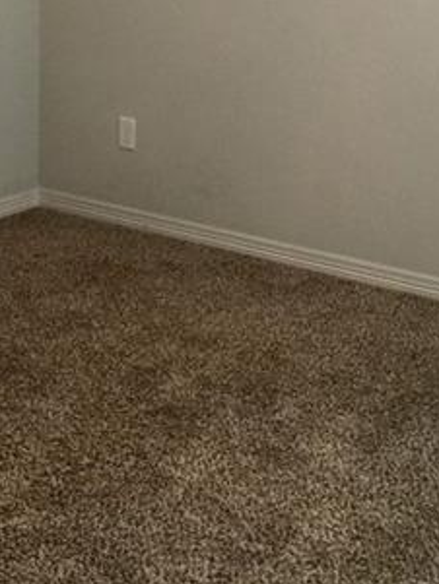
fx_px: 1250
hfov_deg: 19.8
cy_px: -33
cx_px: 107
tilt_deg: -3.1
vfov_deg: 24.8
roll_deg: -1.1
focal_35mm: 74
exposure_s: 1/15
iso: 64
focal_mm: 4.15
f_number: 2.2
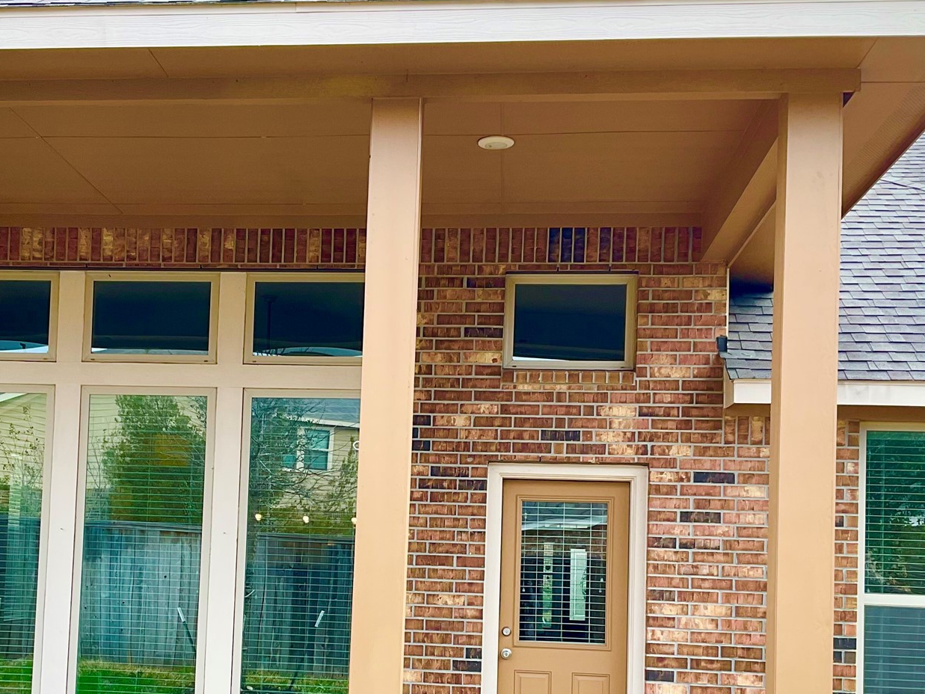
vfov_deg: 29.9
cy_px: 496
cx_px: 343
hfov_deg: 39.4
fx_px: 1283
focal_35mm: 48
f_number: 1.8
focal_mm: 3
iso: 16
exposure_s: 1/176
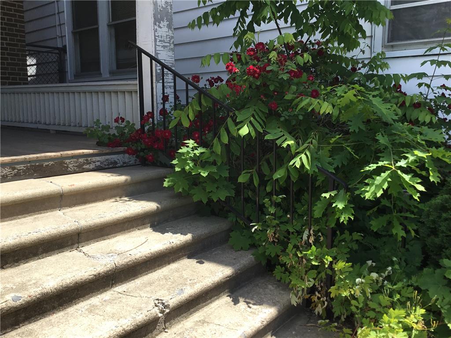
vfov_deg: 45.4
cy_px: 169
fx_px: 404
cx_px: 226
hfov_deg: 58.4
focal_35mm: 31
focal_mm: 3.3
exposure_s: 1/747
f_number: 2.4
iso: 25
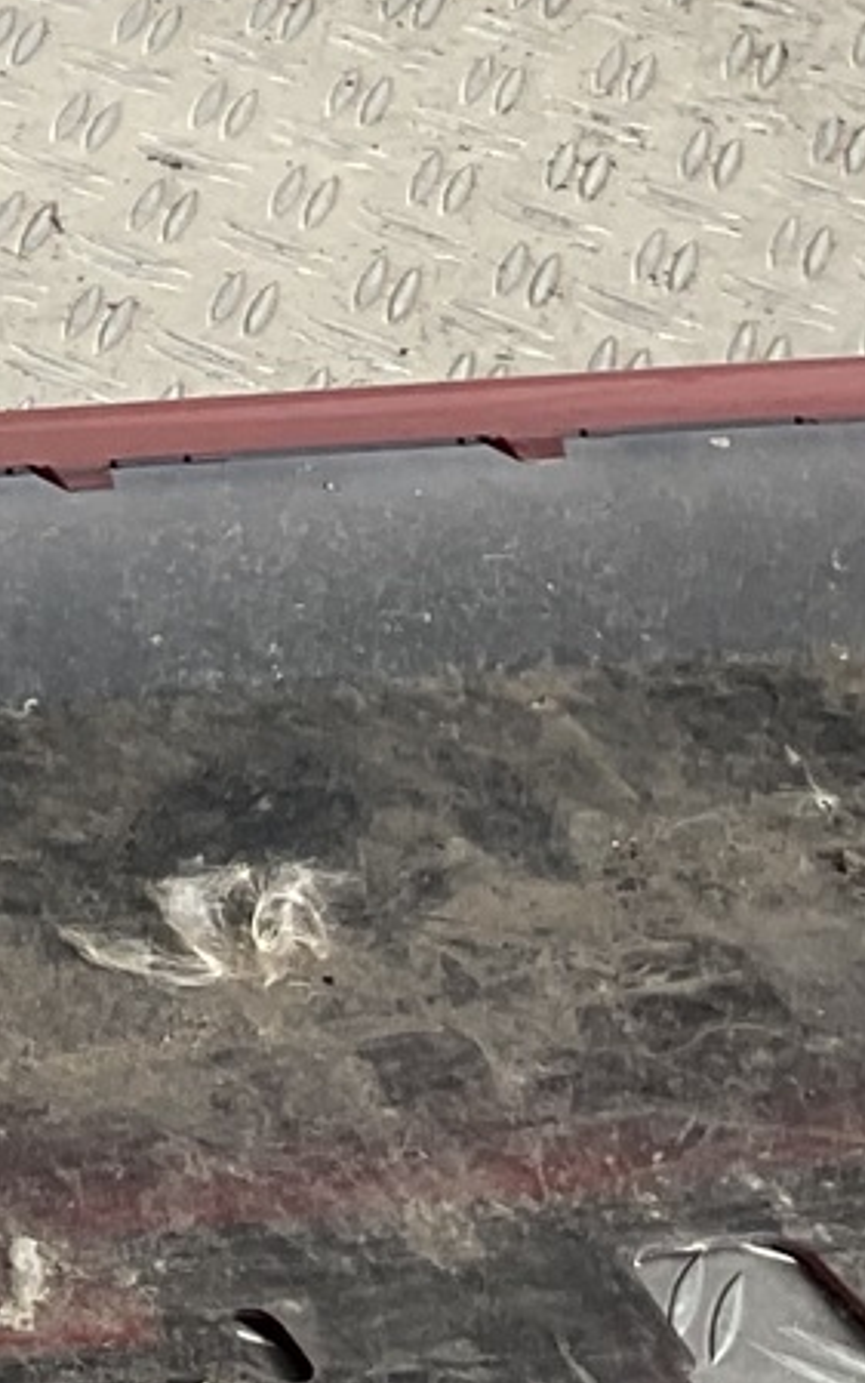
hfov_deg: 8.3
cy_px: 213
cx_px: -1539
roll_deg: -9.0
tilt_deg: -38.4
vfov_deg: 15.0
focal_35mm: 138
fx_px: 5200
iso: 20
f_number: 1.8
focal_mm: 3
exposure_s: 1/100
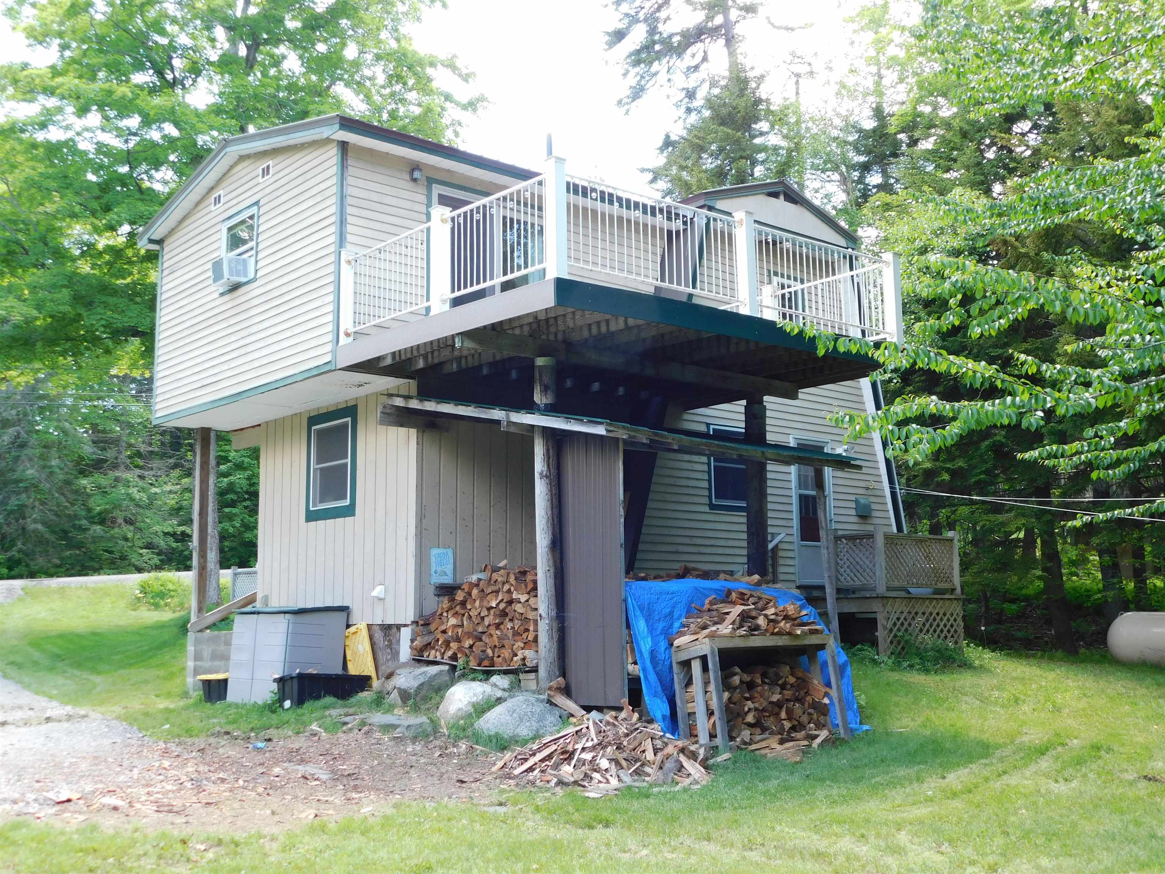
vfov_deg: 39.7
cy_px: 437
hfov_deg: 51.4
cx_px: 582
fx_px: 1212
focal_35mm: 36
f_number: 3.5
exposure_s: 1/60
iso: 125
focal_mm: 6.3
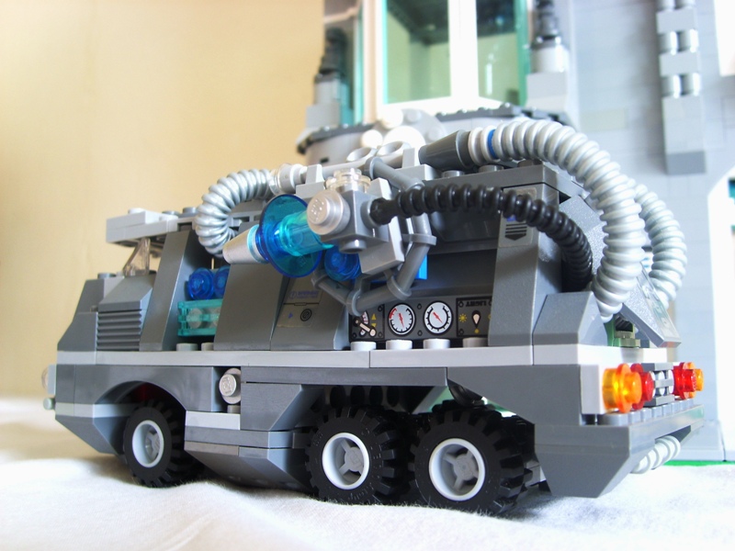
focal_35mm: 35
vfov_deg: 40.7
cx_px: 368
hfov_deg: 52.6
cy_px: 276
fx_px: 743
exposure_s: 1/2.5
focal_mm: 5.8
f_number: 2.8
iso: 50
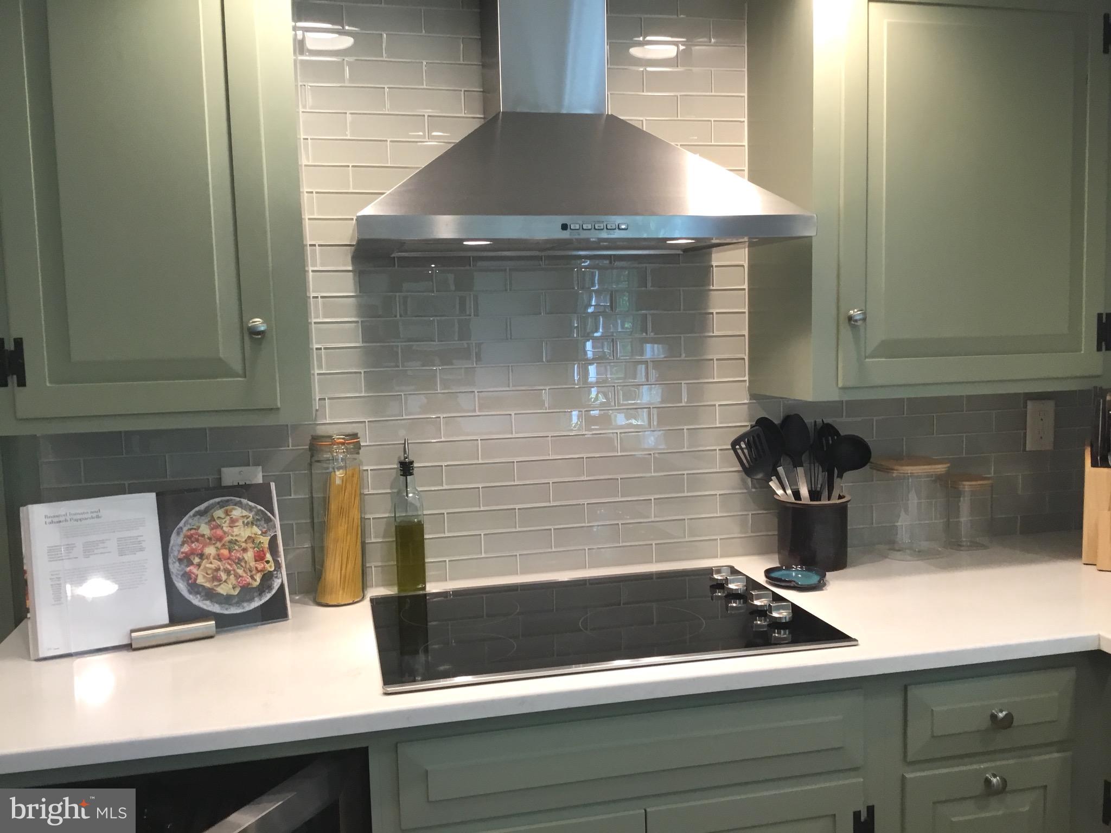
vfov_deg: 45.4
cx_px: 556
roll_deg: +0.4
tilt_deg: -6.0
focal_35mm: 31
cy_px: 416
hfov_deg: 58.4
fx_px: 995
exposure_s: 1/30
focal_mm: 3.3
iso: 64
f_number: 2.4
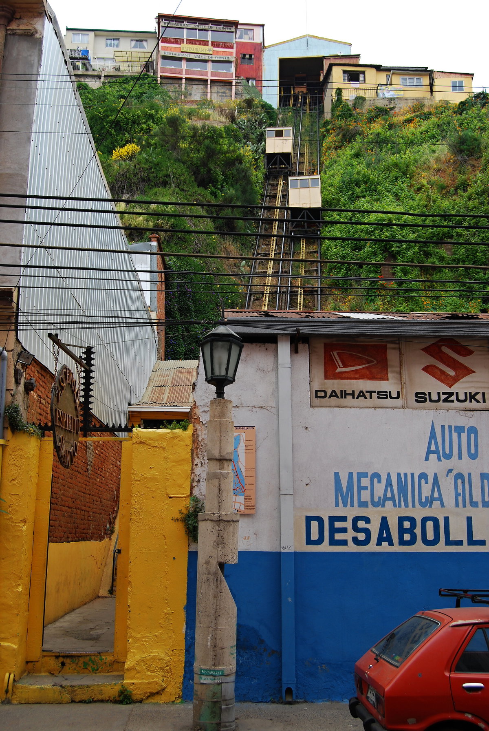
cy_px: 366
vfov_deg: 53.1
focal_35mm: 36
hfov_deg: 37.0
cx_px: 244
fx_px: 731
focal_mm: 24
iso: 100
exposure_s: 1/125
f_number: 5.6
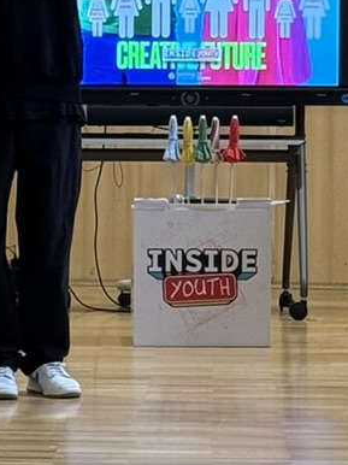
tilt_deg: -0.2
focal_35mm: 255
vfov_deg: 7.8
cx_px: 122
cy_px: 169
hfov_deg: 5.8
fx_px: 3422
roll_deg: -0.4
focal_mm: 6.76
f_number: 1.78
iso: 64
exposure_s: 1/50
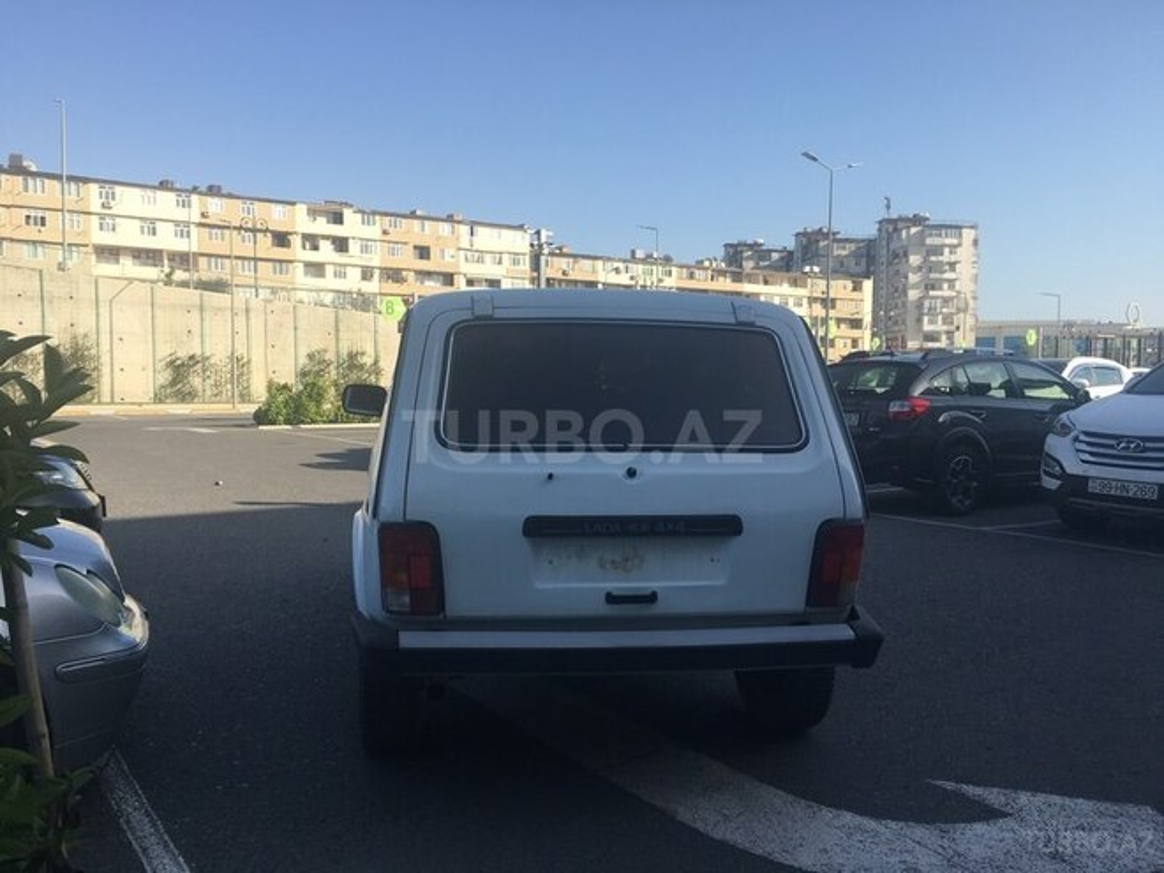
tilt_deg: -3.2
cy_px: 436
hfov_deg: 61.7
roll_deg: +0.2
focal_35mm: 29
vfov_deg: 48.2
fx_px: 975
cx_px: 582
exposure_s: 1/974
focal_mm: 4.15
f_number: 2.2
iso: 25
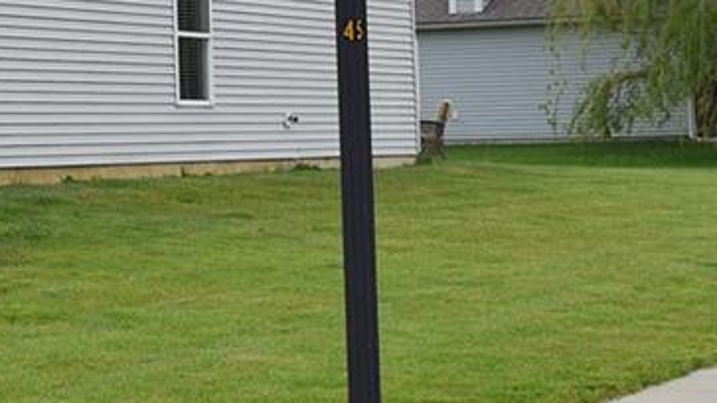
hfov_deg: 15.3
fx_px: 2528
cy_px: -101
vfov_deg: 9.0
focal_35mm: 133
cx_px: -247
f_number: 10
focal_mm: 30
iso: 200
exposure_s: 1/400
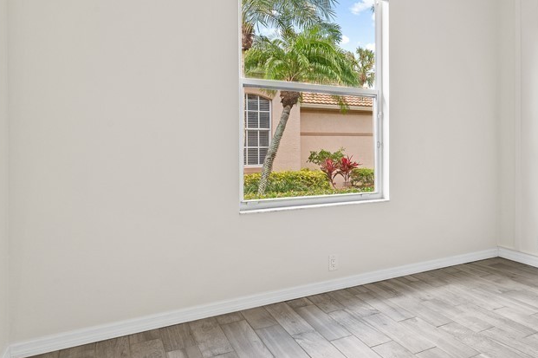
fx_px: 418
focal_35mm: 28
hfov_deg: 61.0
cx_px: 418
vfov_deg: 46.1
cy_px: 147
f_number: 10
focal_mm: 16
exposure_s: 1/4
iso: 320
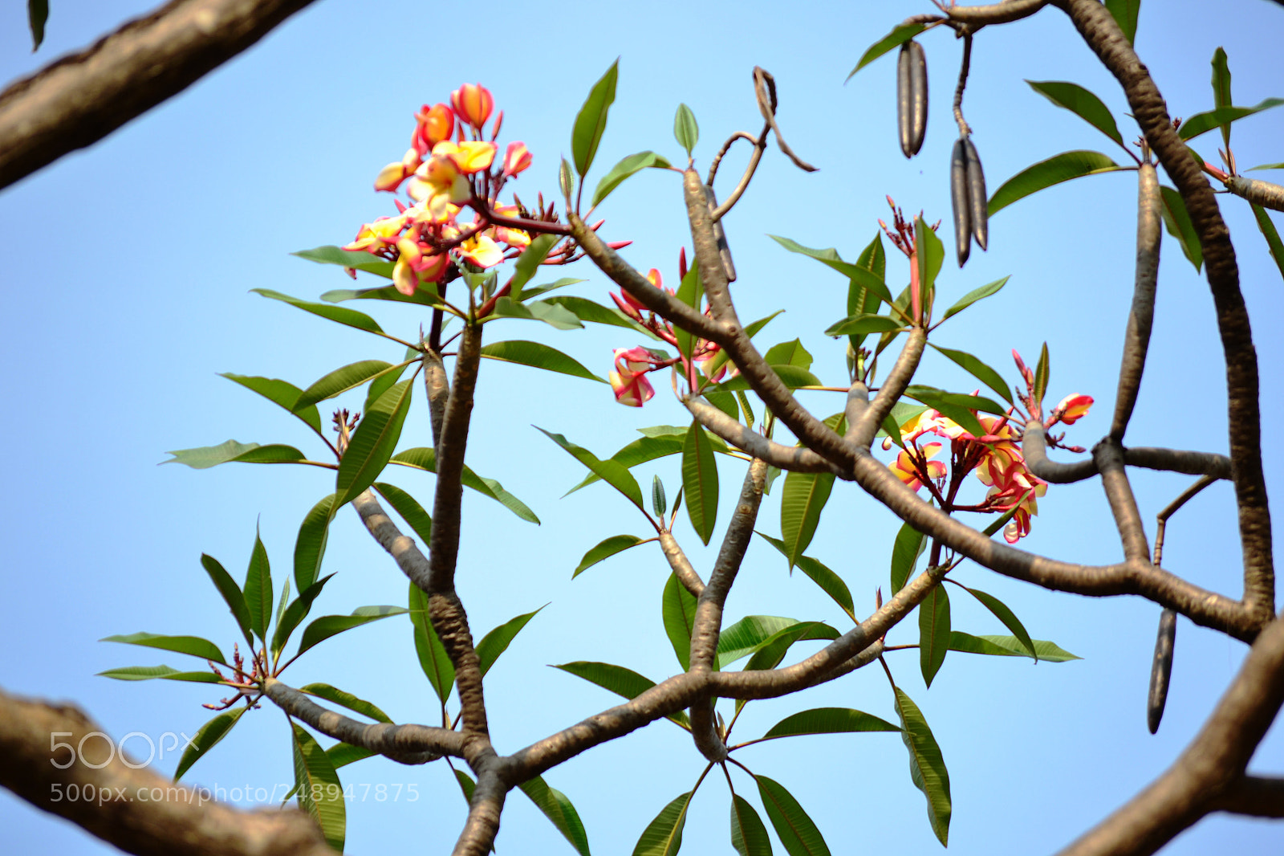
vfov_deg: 5.7
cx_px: 642
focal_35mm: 240
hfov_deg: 8.6
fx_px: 8558
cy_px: 428
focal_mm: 160
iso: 100
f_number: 5.3
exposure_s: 1/200
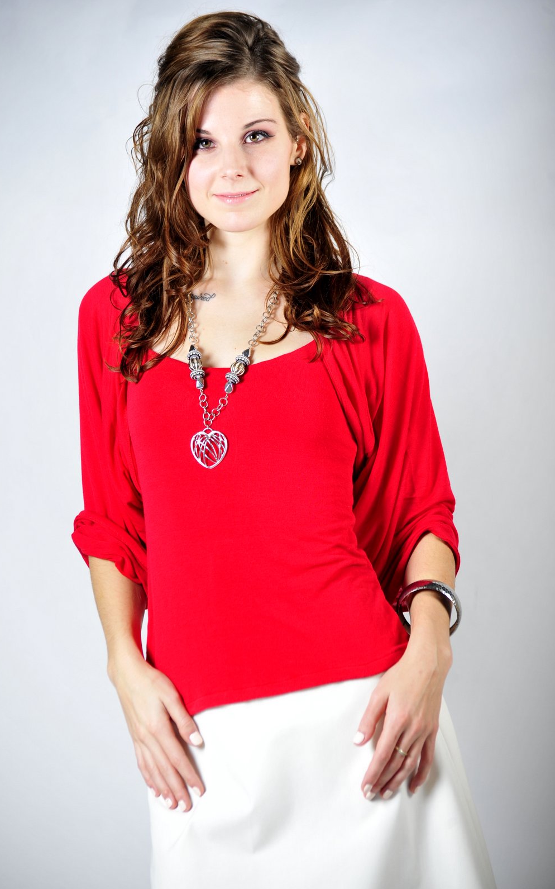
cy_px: 446
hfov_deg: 10.5
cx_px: 263
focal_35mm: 125
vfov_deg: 16.7
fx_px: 3026
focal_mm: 122
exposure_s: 1/200
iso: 400
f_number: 4.8
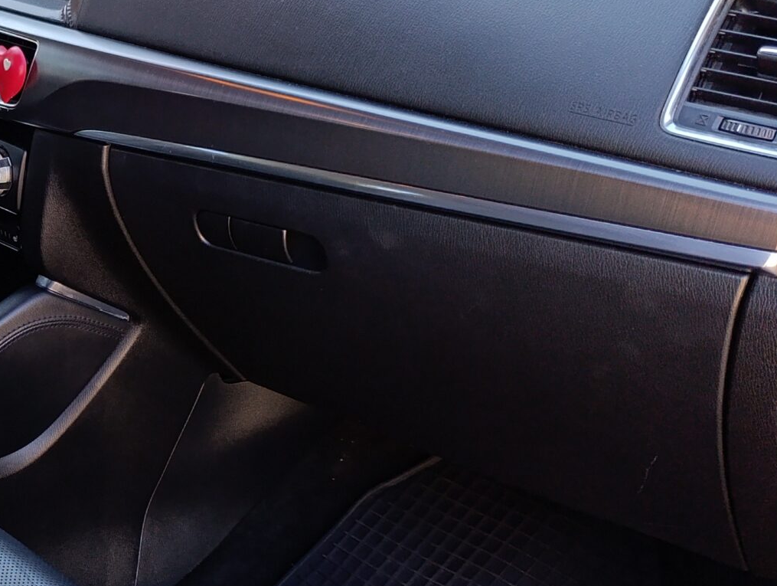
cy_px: 429
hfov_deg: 30.2
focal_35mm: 58
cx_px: -45
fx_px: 1304
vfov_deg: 25.1
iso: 125
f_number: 1.6
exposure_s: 1/100
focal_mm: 6.14
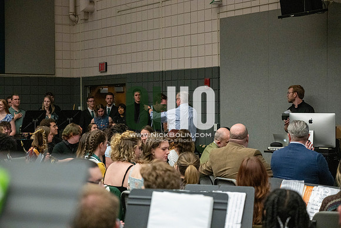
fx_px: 663
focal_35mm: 70
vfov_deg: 19.5
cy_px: 114
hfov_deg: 28.8
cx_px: 170
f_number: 4
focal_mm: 70
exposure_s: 1/500
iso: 10000
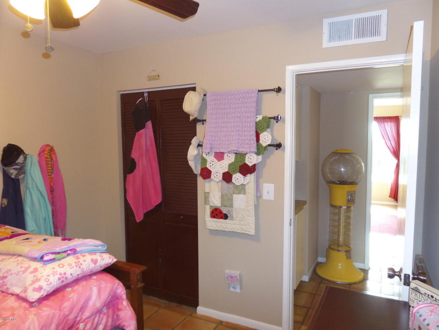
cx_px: 220
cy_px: 165
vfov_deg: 56.8
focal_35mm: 24
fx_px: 304
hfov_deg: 71.6
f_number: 3.2
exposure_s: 1/10
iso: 120
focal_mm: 4
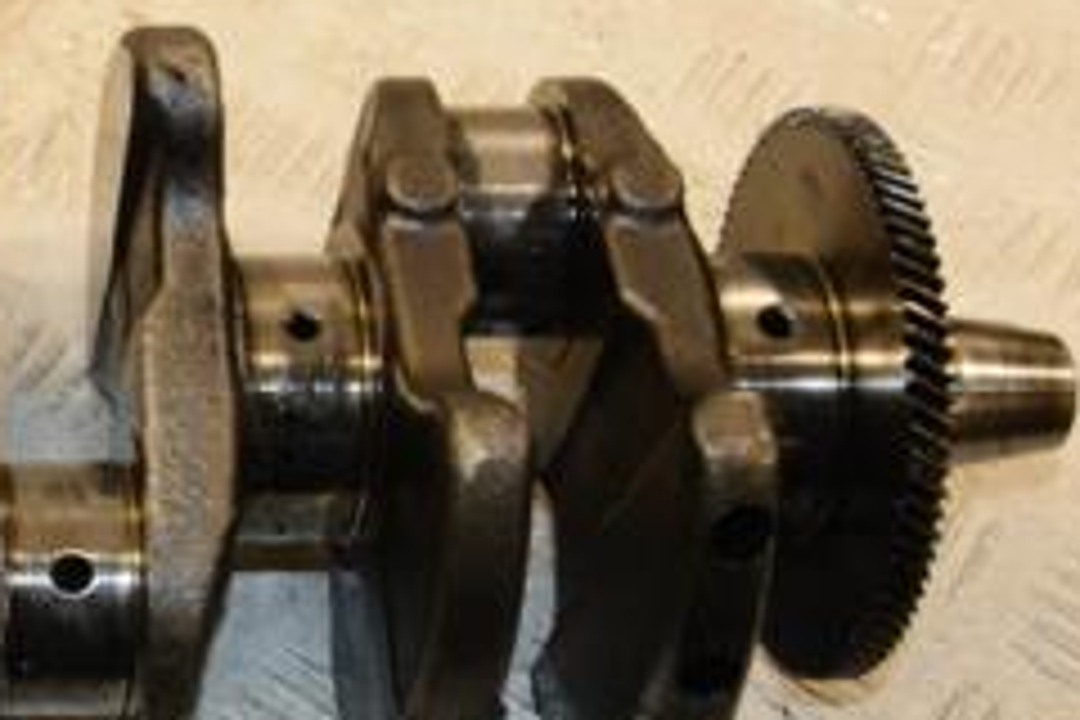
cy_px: 356
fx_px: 2700
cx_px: -135
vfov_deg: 15.2
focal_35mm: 90
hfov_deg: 21.4
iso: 800
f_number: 5
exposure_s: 1/200
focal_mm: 24
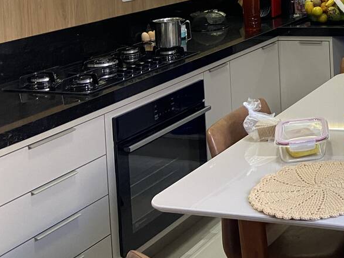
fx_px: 636
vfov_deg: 21.3
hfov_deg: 27.4
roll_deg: +2.6
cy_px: -51
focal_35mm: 64
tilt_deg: -2.7
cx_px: 390
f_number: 1.8
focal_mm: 4.25
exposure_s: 1/60
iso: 125
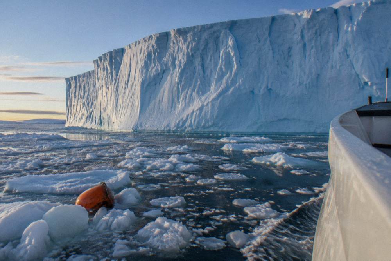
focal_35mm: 49
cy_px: 130
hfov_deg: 40.4
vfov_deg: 27.5
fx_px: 532
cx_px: 196
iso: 6400
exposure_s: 1/25
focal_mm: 49
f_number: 9
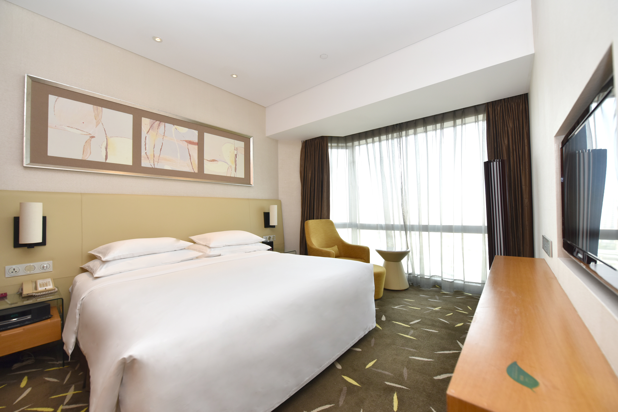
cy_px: 206
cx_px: 309
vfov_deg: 81.2
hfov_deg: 104.2
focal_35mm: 14
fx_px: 240
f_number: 4.5
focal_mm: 14
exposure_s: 1/160
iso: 400
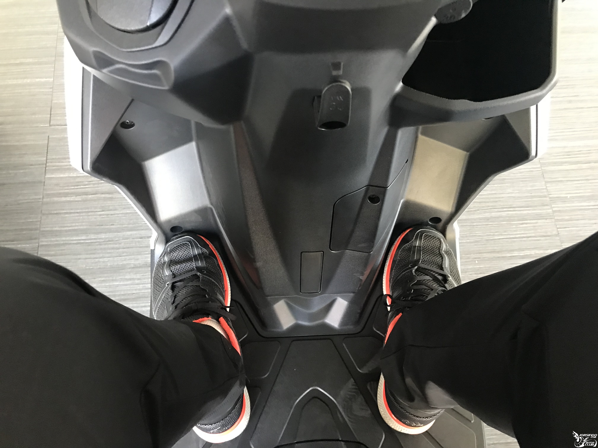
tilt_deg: -71.9
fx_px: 484
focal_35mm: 28
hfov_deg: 63.4
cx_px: 299
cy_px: 224
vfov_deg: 49.7
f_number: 1.8
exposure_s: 1/15
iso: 100
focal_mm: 3.99
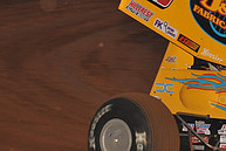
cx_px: 235
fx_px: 2733
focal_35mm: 435
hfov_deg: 4.7
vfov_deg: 3.2
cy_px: 57
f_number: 6.3
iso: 800
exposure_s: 1/320
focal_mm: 145
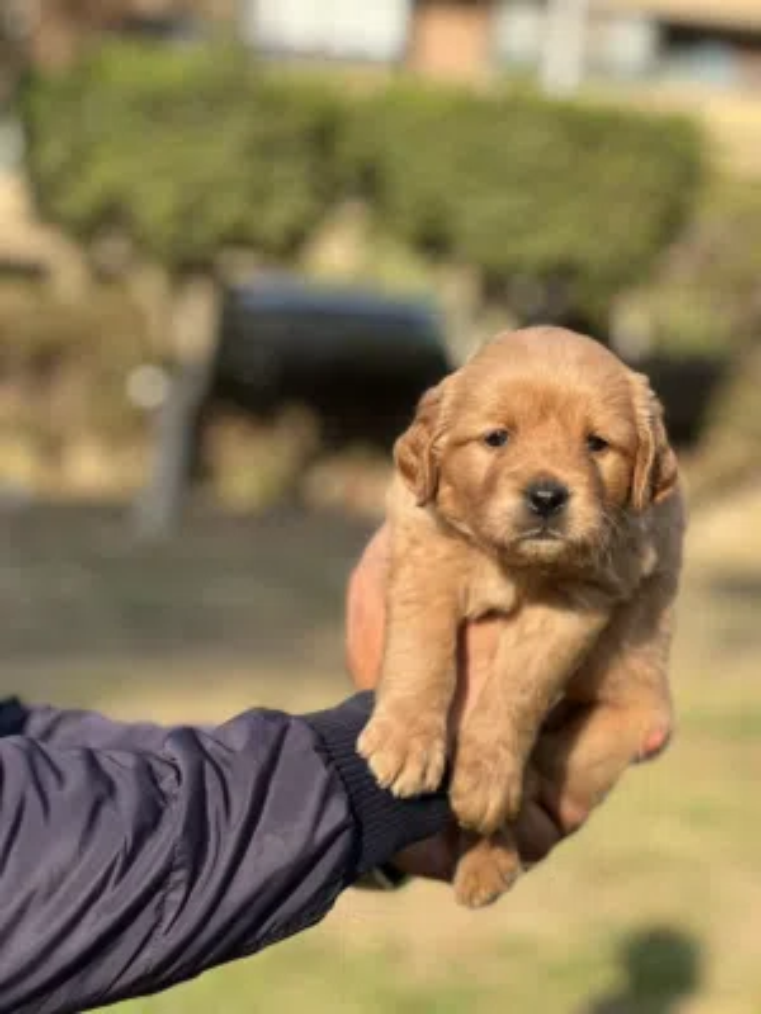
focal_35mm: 77
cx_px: 380
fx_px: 2257
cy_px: 507
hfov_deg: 19.1
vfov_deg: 25.3
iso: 25
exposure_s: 1/224
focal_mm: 9
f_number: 2.8
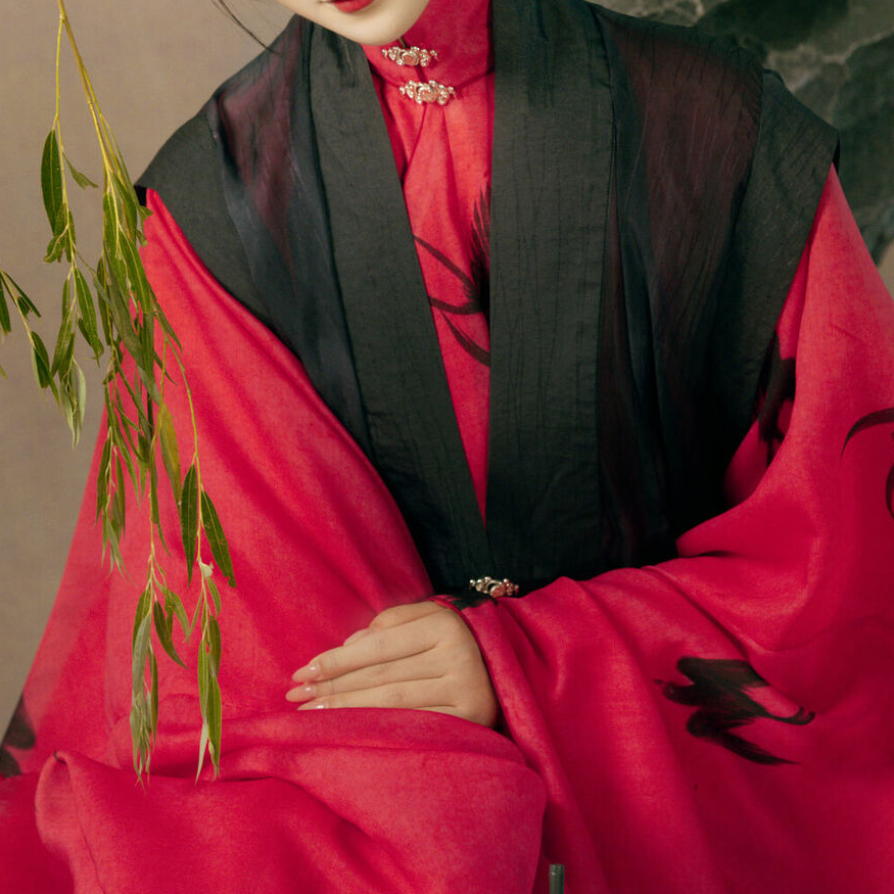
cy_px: 129
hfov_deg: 13.4
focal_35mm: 130
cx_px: 410
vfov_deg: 13.3
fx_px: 3798
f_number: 5.6
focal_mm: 85
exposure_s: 1/200
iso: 1250
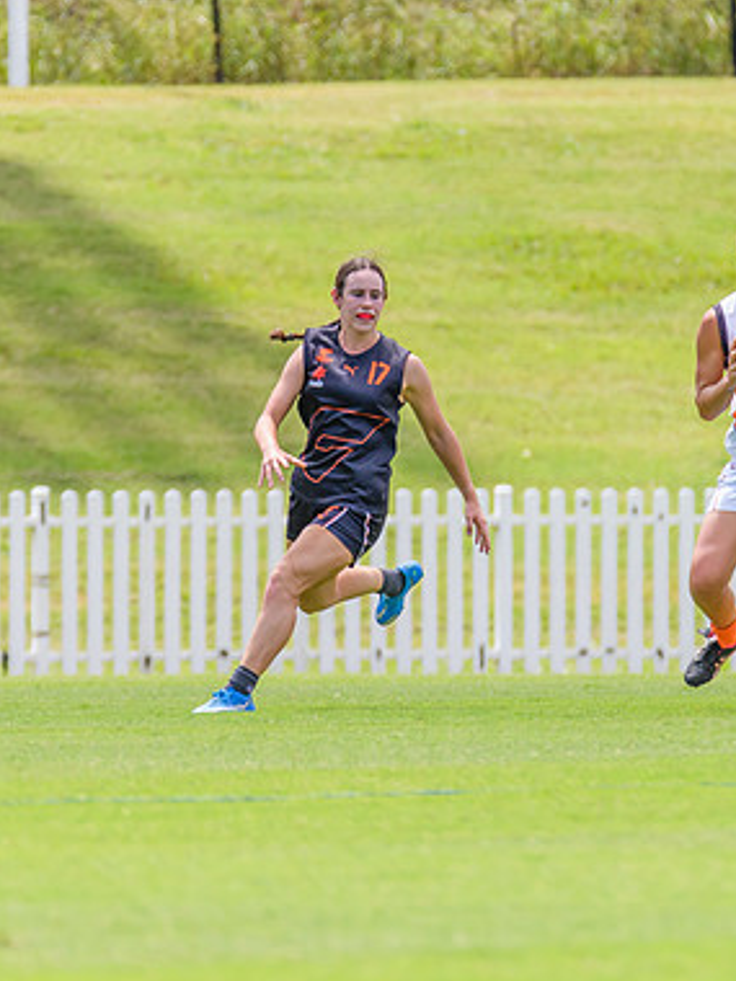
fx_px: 27867
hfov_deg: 1.5
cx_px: 552
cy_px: 352
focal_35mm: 983
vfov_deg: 2.0
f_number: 8
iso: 800
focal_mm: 450
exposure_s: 1/1600
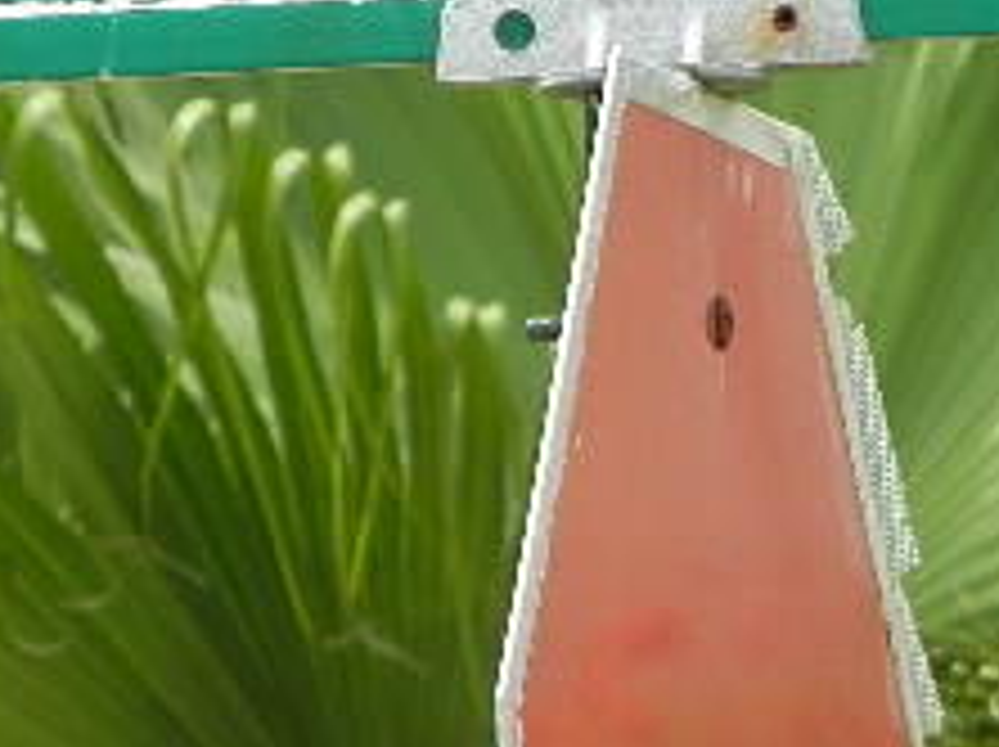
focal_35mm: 842
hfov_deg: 2.4
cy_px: -220
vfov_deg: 1.8
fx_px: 24273
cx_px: 670
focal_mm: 52.6
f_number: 5.3
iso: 160
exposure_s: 1/400
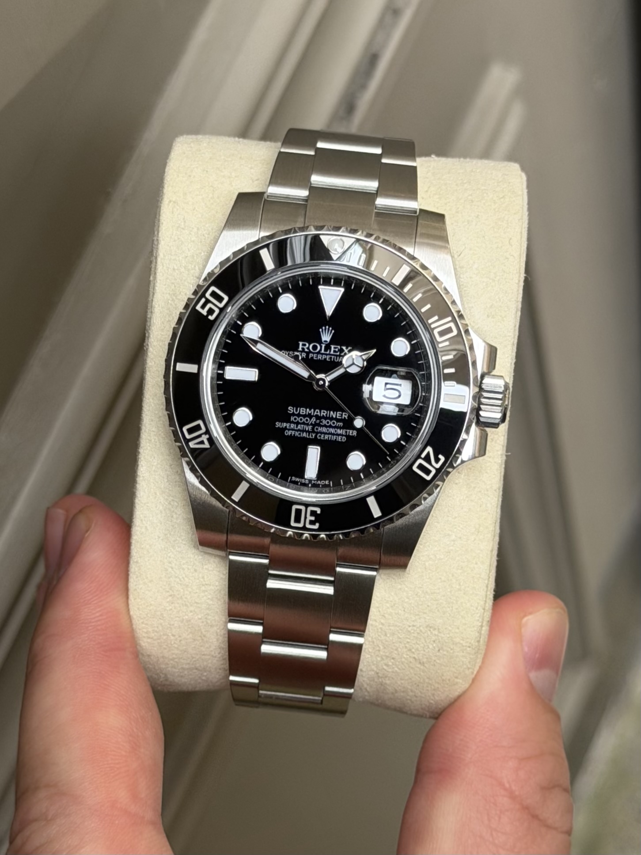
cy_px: 428
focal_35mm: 48
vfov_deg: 39.7
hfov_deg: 30.3
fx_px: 1185
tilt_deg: -70.0
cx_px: 320
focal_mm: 6.76
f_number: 1.78
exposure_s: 1/65
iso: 100
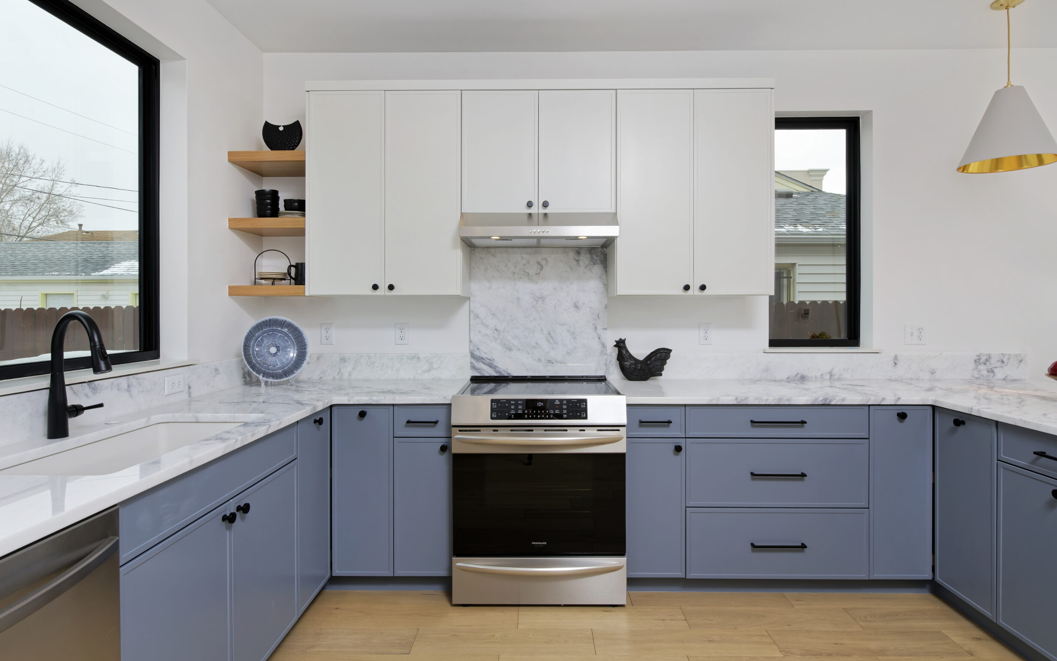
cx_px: 528
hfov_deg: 88.0
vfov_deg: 62.2
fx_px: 547
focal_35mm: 19
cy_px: 315
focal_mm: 18
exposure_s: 1/200
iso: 800
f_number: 13
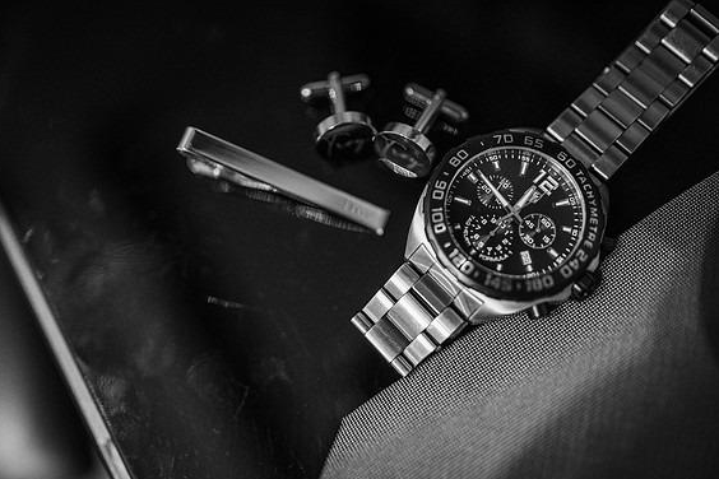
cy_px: 245
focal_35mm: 36
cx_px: 361
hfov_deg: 53.1
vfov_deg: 36.9
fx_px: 719
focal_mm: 35
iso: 3600
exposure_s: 1/200
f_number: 1.8
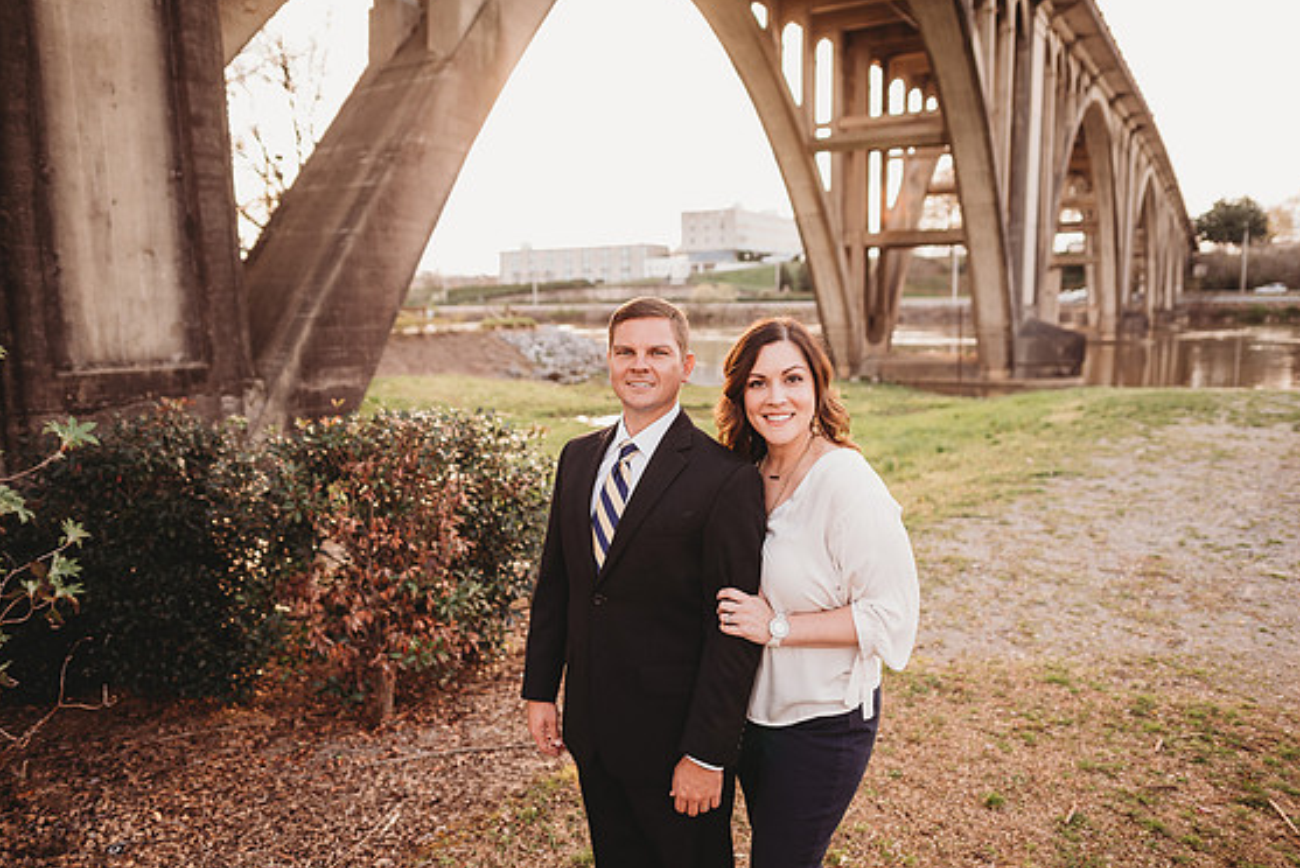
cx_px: 668
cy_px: 438
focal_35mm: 25
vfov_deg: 51.3
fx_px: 903
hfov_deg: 71.5
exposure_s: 1/250
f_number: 2.5
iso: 125
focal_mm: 24
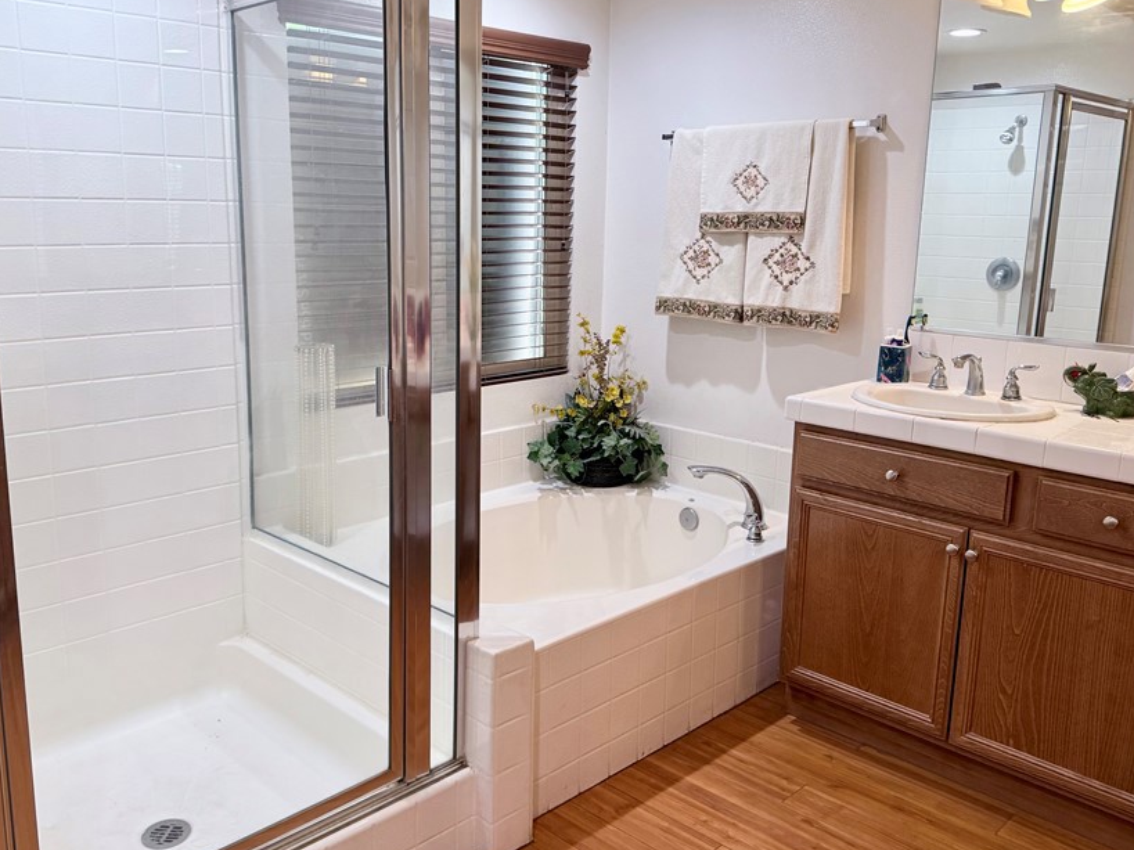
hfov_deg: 59.9
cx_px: 526
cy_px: 400
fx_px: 983
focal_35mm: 30
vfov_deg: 46.8
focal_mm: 6.76
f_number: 1.78
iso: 160
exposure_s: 1/120
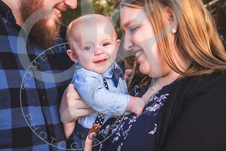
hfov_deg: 27.3
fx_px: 465
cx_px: 100
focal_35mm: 74
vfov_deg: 18.4
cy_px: 52
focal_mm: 55
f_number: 4
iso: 100
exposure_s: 1/250
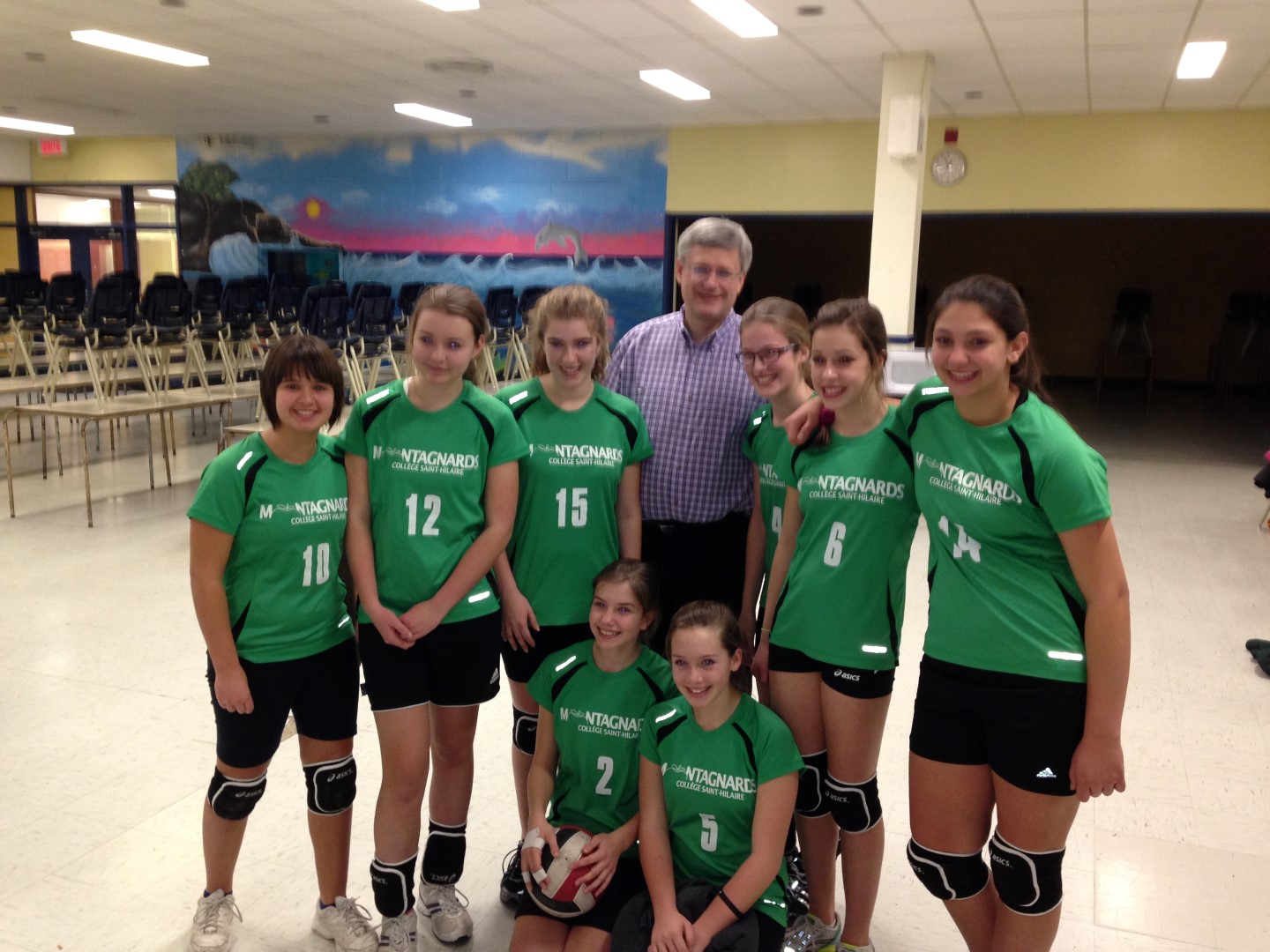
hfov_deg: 55.4
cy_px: 476
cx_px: 635
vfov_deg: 42.9
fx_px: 1211
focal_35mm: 33
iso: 125
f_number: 2.4
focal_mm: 4.13
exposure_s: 1/20
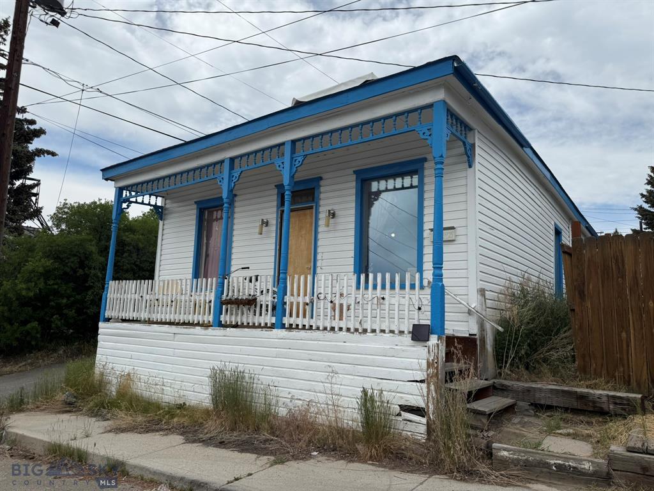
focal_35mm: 24
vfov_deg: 56.8
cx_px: 327
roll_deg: -2.7
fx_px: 453
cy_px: 246
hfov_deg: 71.6
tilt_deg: +9.0
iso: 80
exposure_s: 1/7353
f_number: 1.78
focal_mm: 6.76
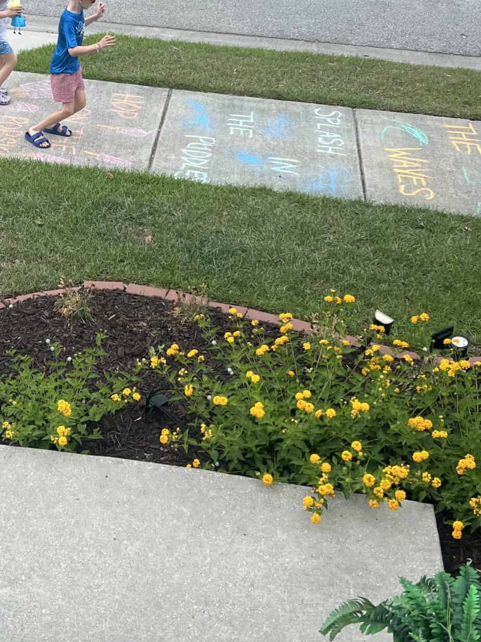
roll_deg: -2.1
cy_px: 131
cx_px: 108
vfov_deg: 34.5
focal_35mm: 54
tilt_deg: -26.8
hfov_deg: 26.6
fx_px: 1001
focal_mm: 5.7
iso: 50
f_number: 1.5
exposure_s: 1/1395
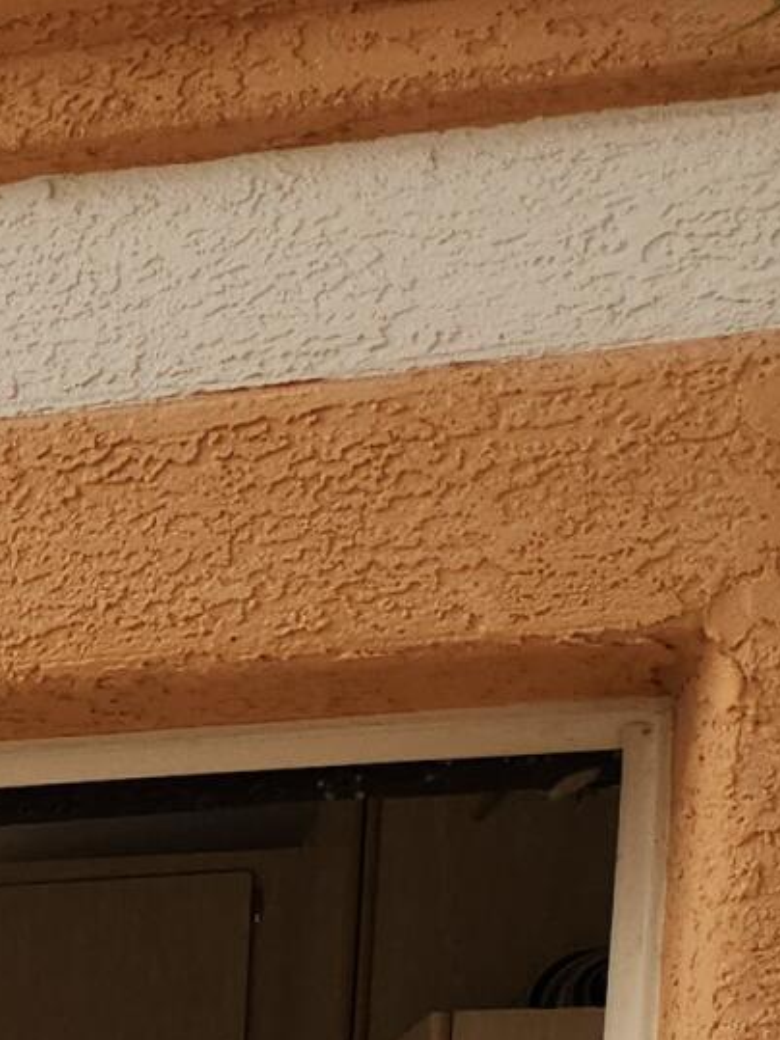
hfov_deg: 8.2
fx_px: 3847
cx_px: -2091
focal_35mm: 128
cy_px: 1675
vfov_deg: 14.2
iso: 20
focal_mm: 5.4
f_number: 1.8
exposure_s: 1/303
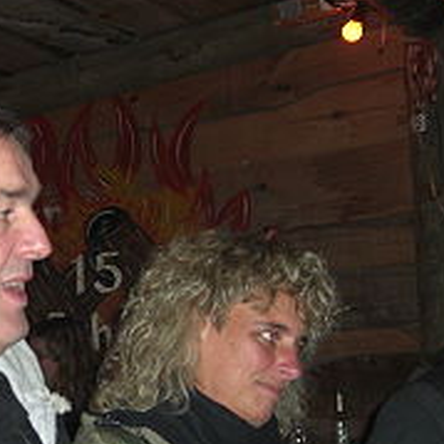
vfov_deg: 18.6
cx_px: 60
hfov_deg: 18.4
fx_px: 1350
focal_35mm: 93
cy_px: 288
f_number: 2.8
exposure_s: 1/60
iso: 200
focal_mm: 7.9
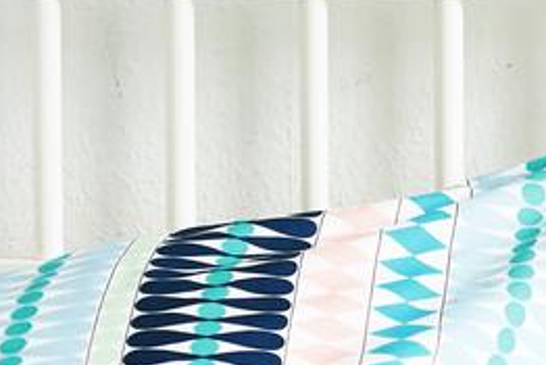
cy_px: 147
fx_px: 4052
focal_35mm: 267
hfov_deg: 7.3
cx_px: 1250
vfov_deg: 5.2
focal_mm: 50
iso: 200
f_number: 5.6
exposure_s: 1/6
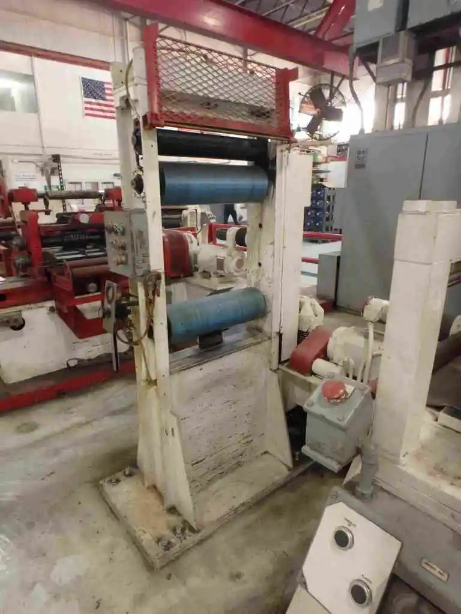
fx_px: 373
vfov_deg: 79.0
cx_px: 230
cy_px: 307
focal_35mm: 21
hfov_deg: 63.4
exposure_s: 1/20
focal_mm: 3.7
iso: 800
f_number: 3.5
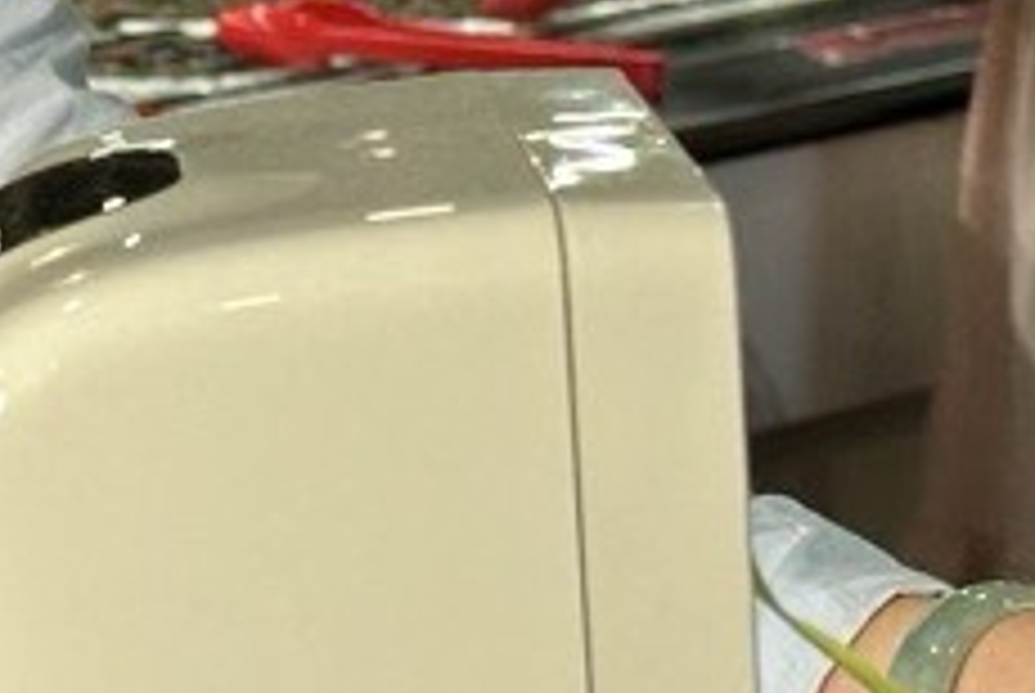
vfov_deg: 5.3
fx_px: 7484
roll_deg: +2.1
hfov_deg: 7.6
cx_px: -981
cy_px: -198
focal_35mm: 260
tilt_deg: -4.3
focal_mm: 6.86
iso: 64
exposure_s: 1/120
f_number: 1.78
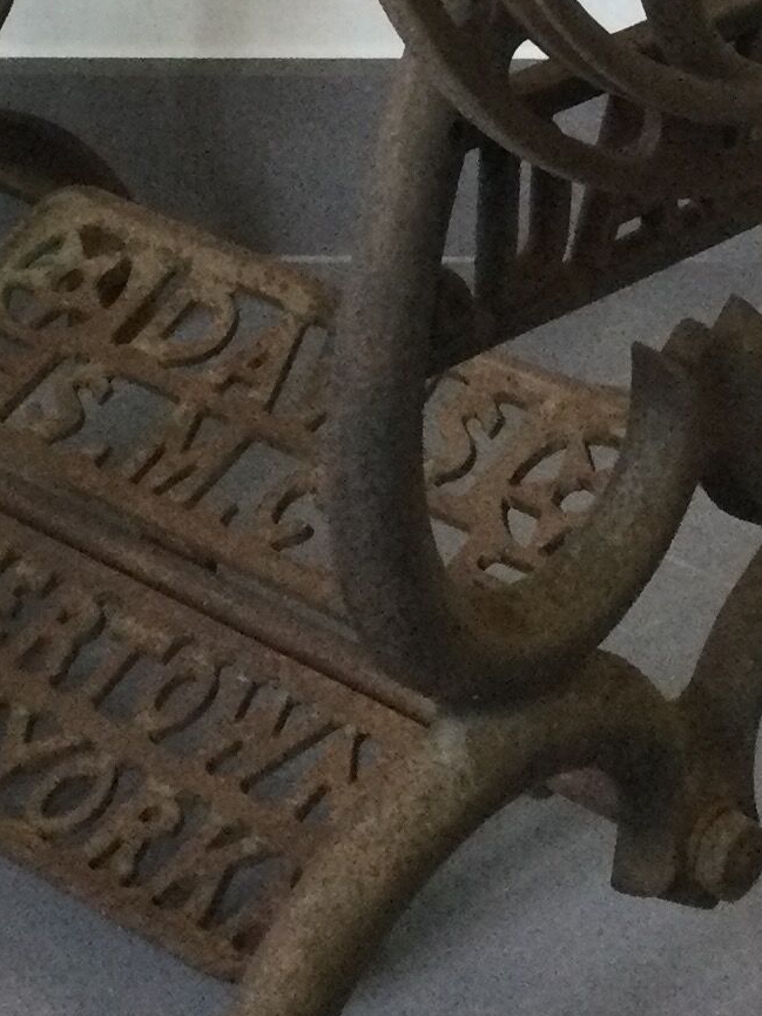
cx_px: 288
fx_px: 3433
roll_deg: -0.7
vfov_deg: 16.4
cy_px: -49
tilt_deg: -17.7
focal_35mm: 117
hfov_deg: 12.7
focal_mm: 3.3
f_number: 2.4
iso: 200
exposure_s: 1/33
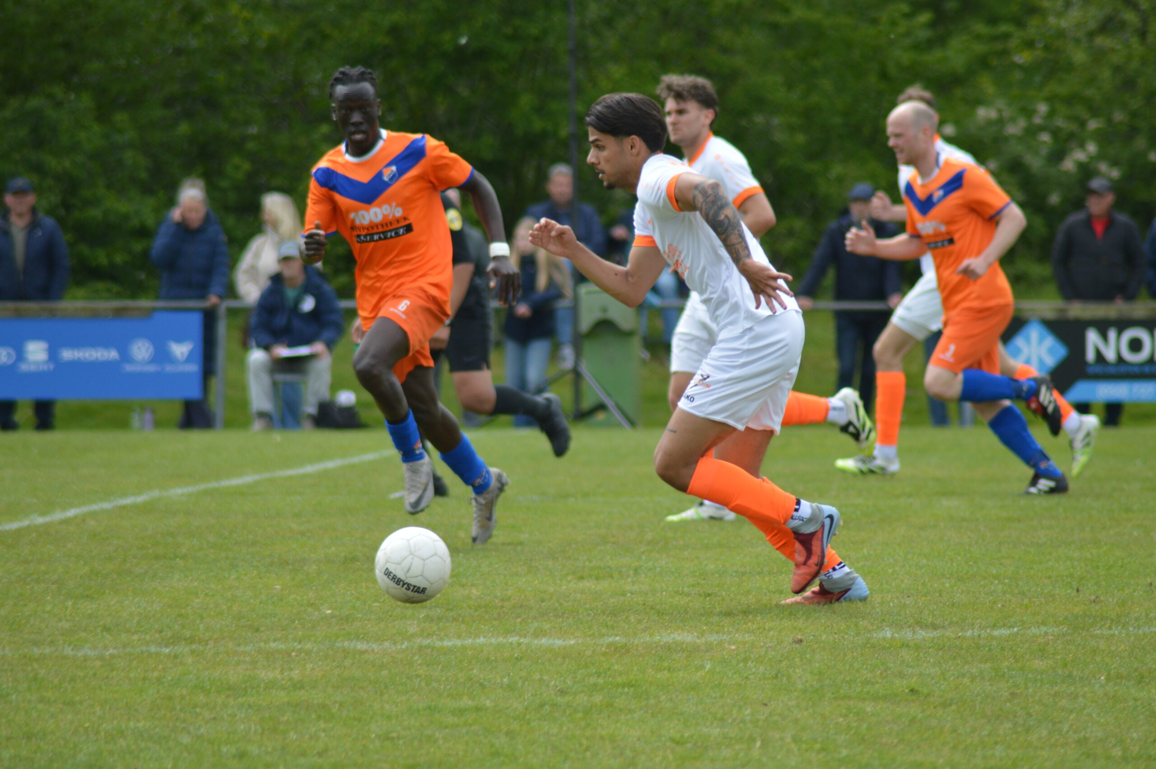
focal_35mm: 345
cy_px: 384
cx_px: 578
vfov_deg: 4.0
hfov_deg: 6.0
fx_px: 11068
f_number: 5.6
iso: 400
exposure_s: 1/1600
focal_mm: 230
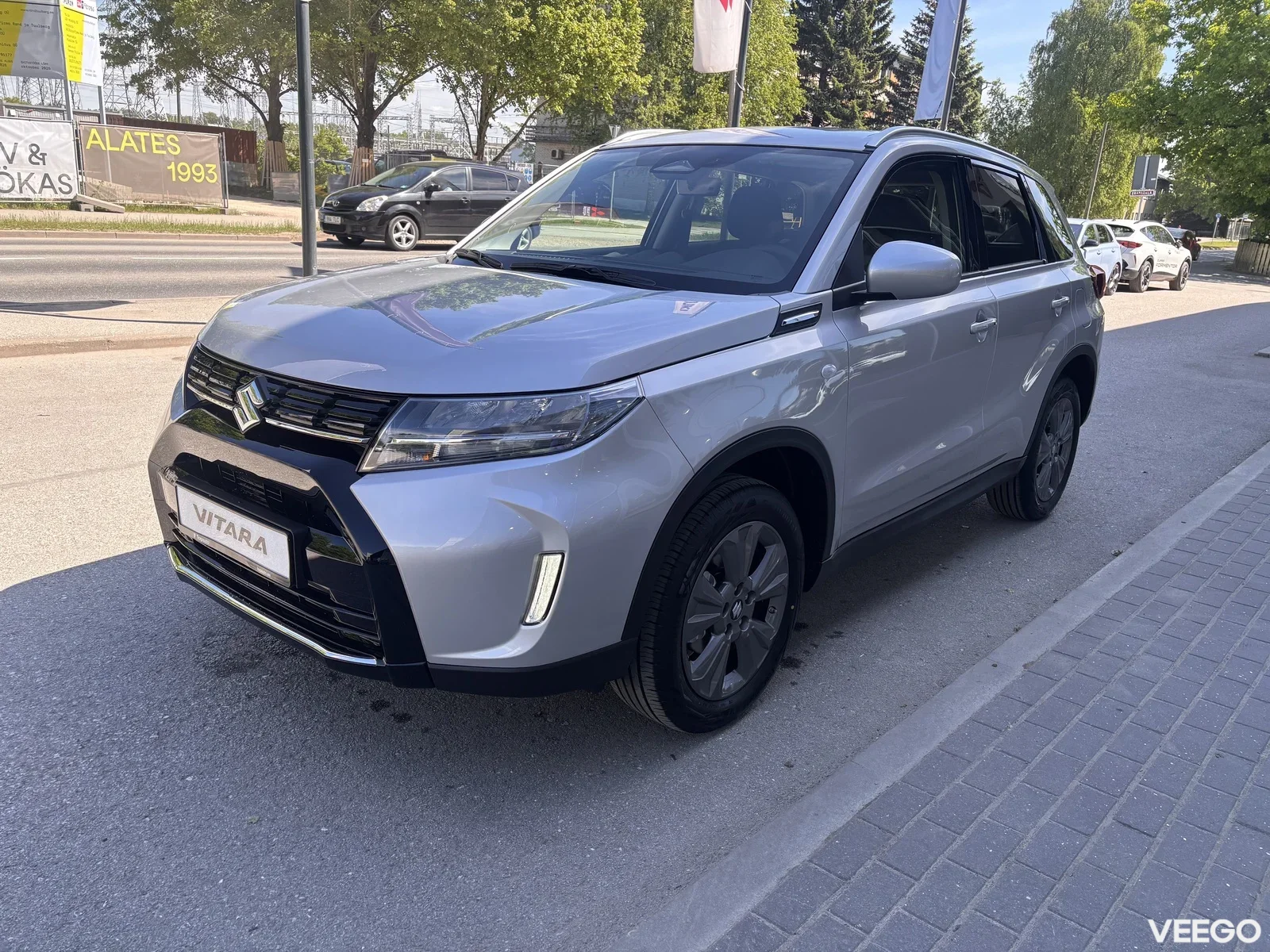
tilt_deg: -17.2
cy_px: 476
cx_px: 635
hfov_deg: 67.3
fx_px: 954
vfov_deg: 53.1
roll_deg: -3.9
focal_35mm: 26
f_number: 1.6
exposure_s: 1/758
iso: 50
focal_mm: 5.96
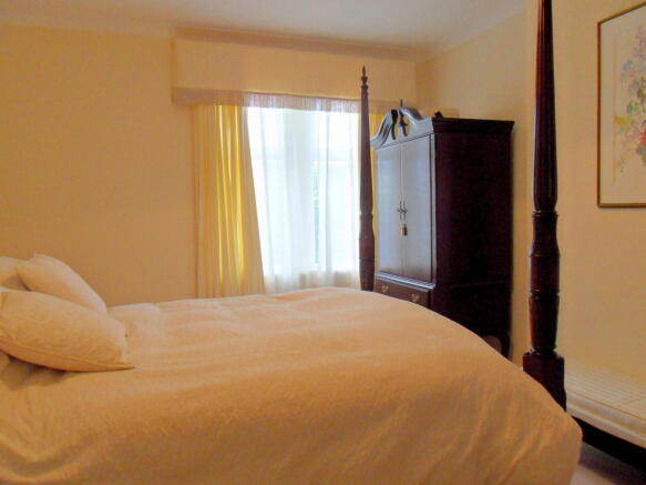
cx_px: 323
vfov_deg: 56.8
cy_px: 242
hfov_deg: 71.6
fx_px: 448
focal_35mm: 24
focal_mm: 4.2
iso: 160
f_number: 3.3
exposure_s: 1/30
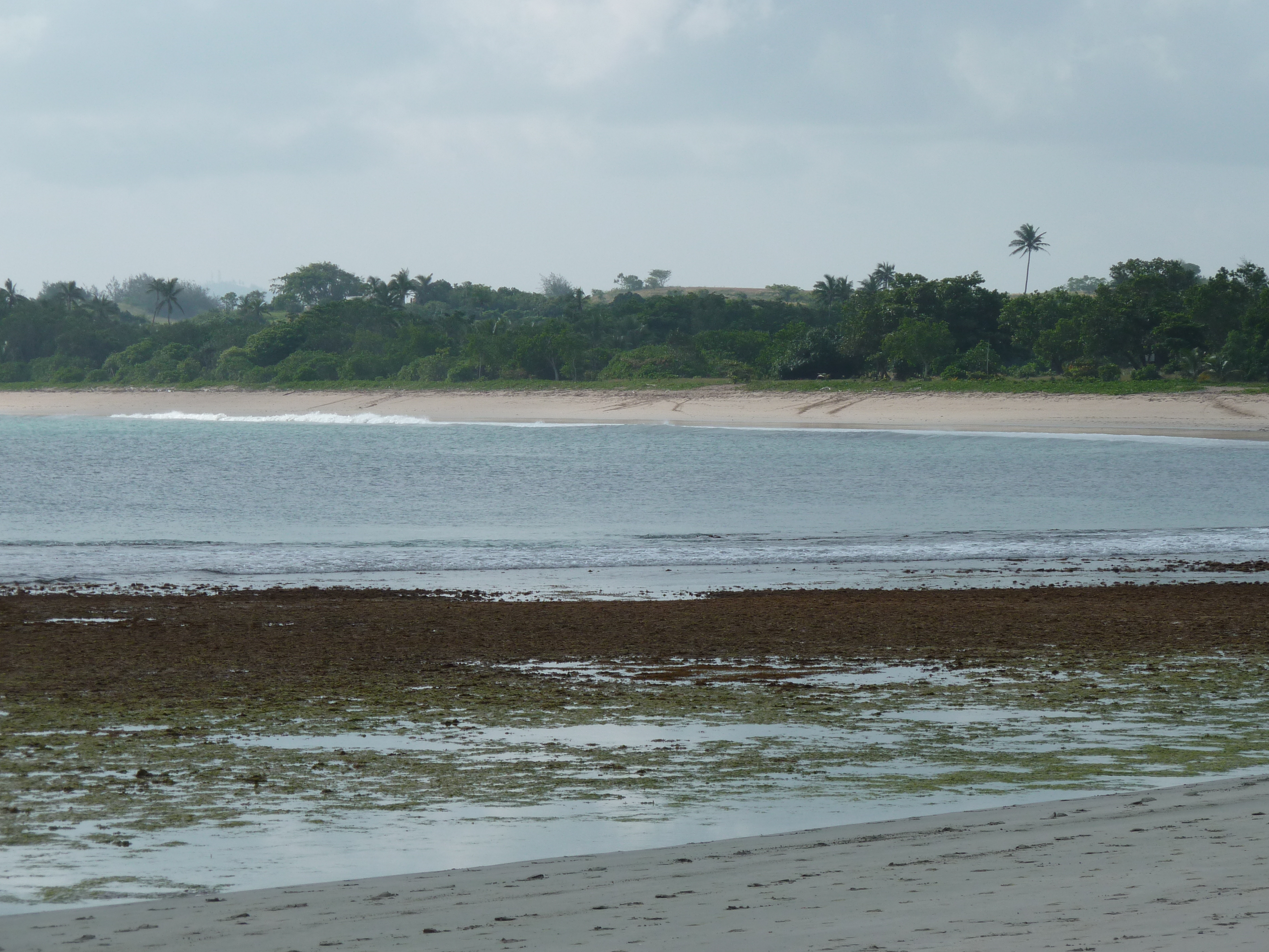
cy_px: 502
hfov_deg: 12.7
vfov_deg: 9.5
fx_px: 5719
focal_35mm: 156
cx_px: 622
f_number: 5.6
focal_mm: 24.1
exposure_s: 1/500
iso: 80
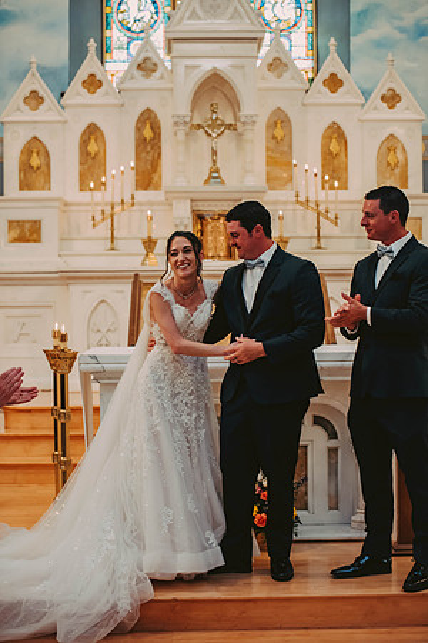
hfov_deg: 19.5
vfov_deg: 28.8
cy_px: 322
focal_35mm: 70
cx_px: 214
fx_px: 1248
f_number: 2.8
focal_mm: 70
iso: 1600
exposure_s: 1/80
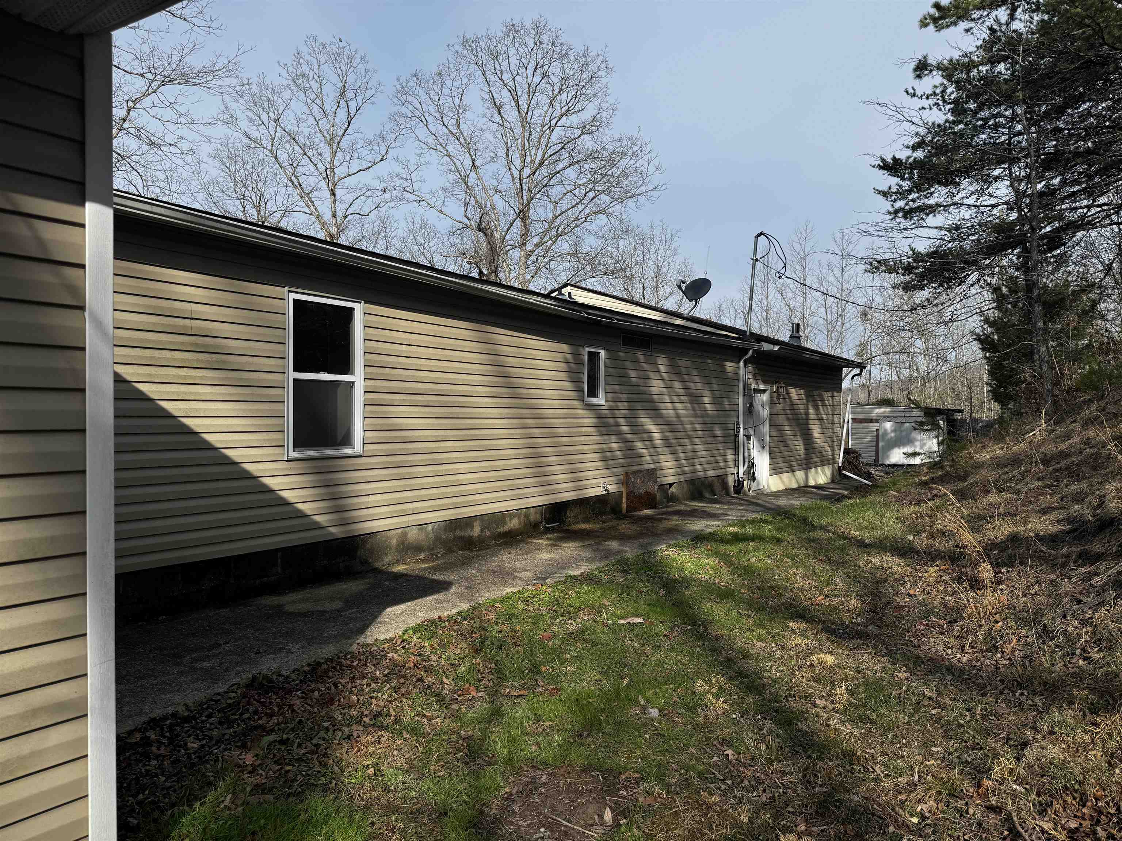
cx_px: 561
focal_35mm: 24
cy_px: 420
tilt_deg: -1.0
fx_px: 778
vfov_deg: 56.8
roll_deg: -0.7
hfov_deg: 71.6
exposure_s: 1/4049
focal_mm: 6.76
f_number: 1.78
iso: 80
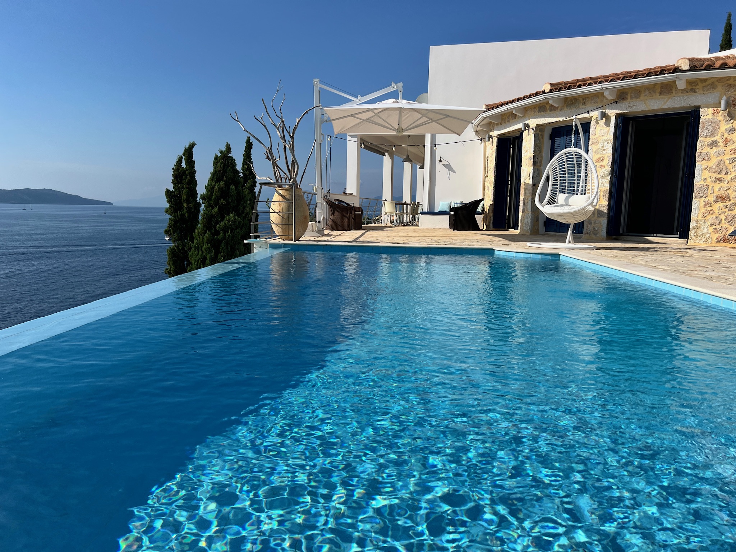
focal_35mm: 26
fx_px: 553
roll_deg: -1.6
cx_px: 368
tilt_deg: -7.8
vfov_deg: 53.1
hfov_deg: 67.3
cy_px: 276
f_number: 1.5
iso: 50
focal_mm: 5.7
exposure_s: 1/6993
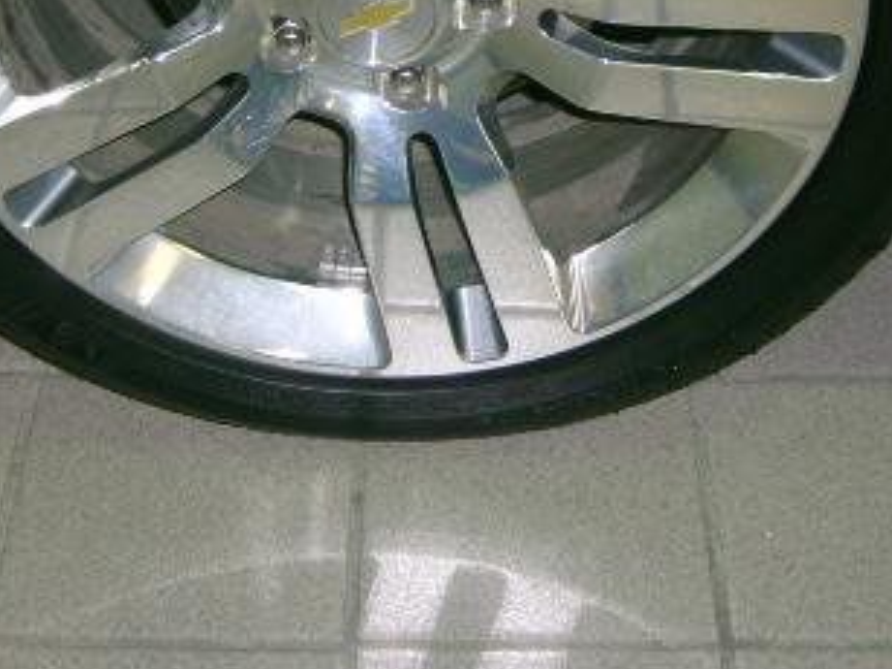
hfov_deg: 26.7
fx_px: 1880
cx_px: 433
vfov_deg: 19.8
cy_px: 64
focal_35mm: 73
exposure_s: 1/30
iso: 100
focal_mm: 5.8
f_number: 2.8
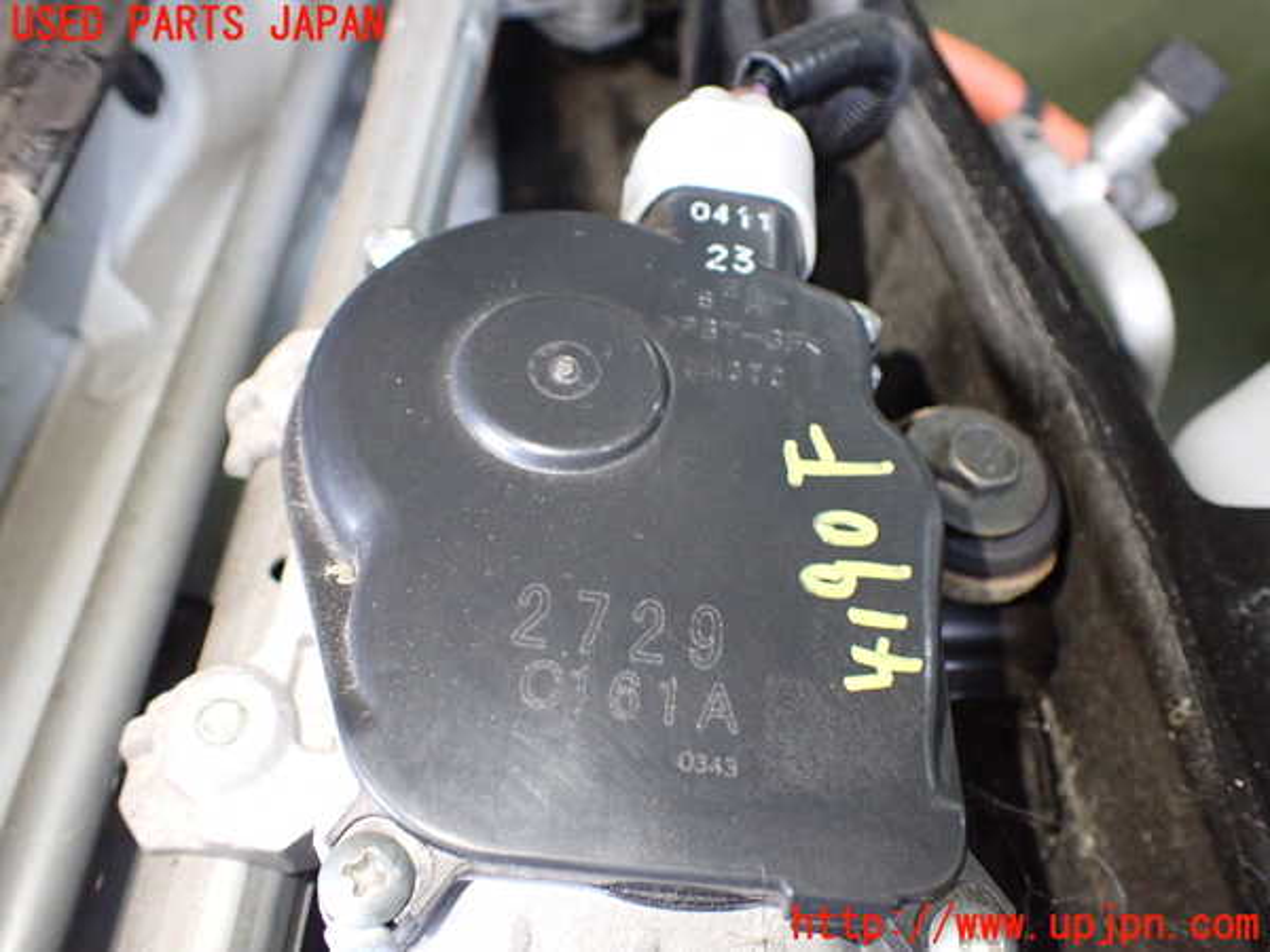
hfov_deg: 60.0
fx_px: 1101
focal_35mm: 30
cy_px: 476
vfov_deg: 46.8
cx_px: 635
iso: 800
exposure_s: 1/50
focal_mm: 5.4
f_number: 2.3
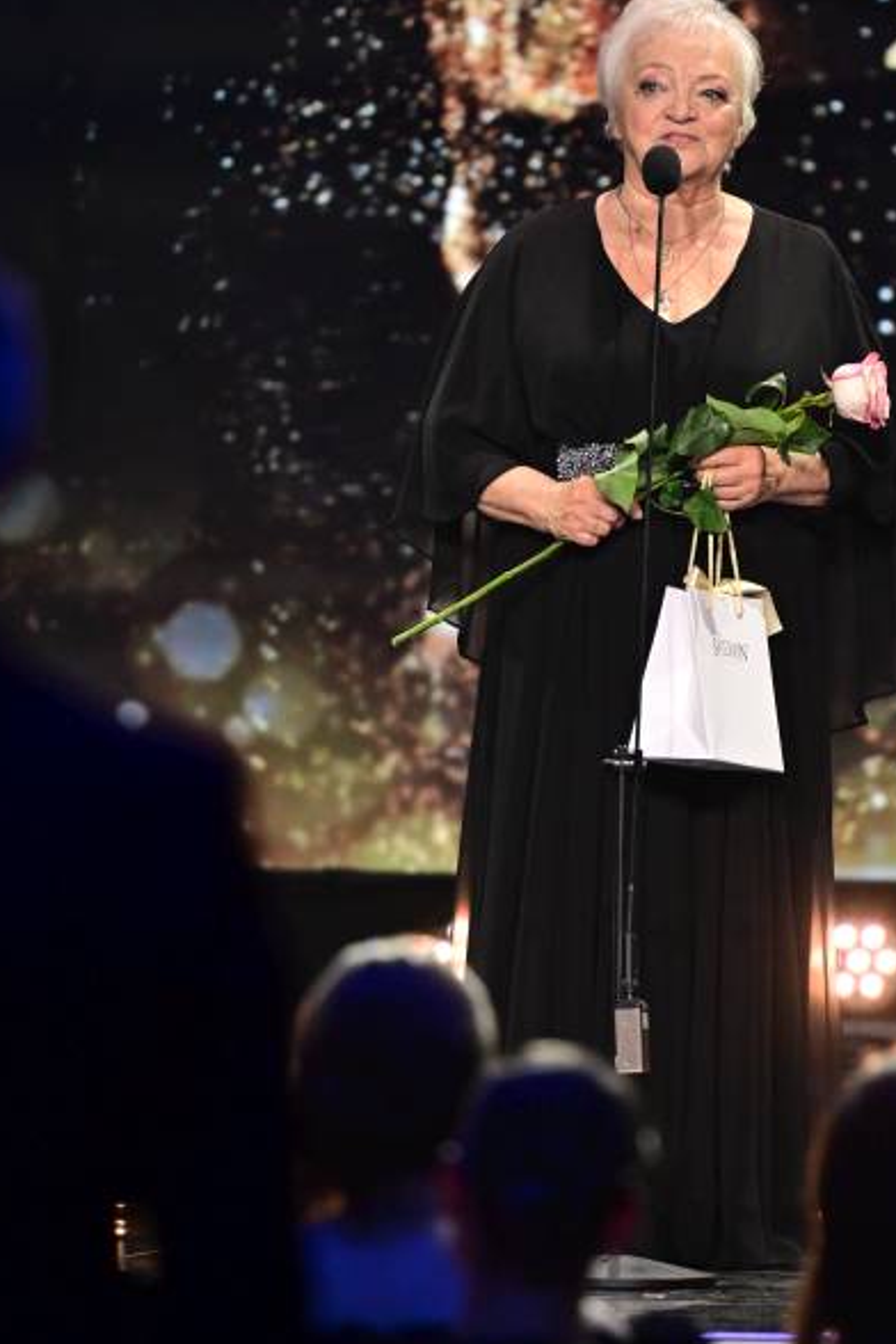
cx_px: 661
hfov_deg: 3.0
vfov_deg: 4.5
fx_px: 17135
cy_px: 642
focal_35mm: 459
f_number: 2.8
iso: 2000
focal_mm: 200
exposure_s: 1/200
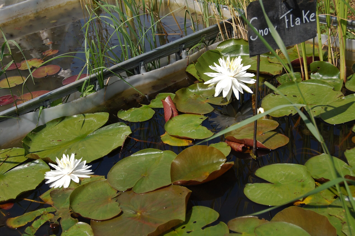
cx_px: 178
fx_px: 591
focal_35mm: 60
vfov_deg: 22.6
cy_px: 118
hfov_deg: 33.4
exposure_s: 1/320
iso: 200
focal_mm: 40
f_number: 9
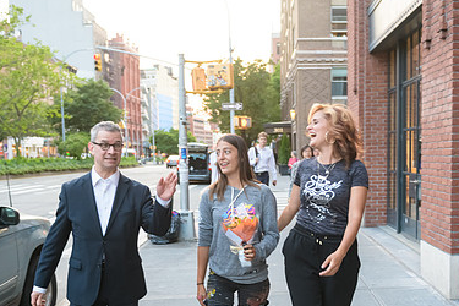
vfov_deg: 27.9
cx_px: 230
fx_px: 612
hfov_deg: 41.1
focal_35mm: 48
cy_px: 209
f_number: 3.2
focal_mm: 31
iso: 1000
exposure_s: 1/125
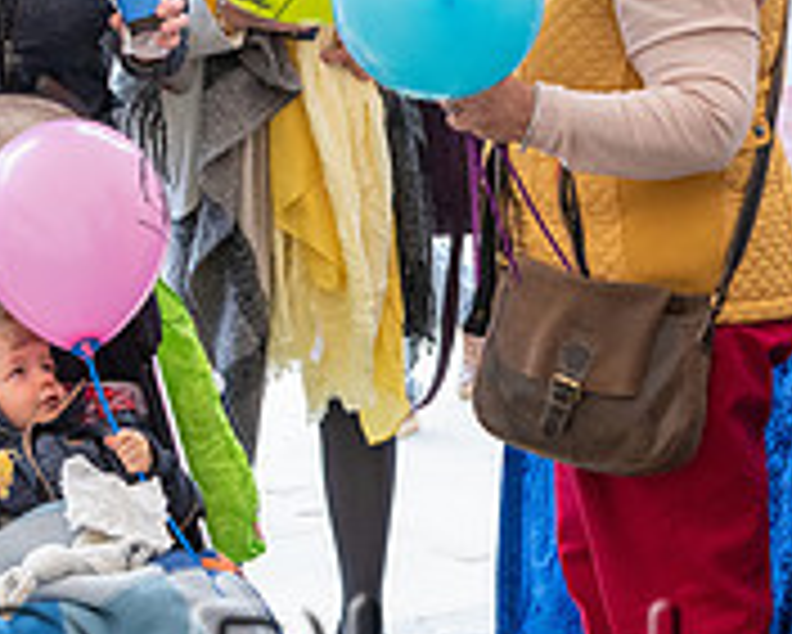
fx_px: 3635
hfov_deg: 12.3
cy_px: 164
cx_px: 716
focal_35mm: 155
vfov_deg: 10.0
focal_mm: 50
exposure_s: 1/250
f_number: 6.3
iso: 800
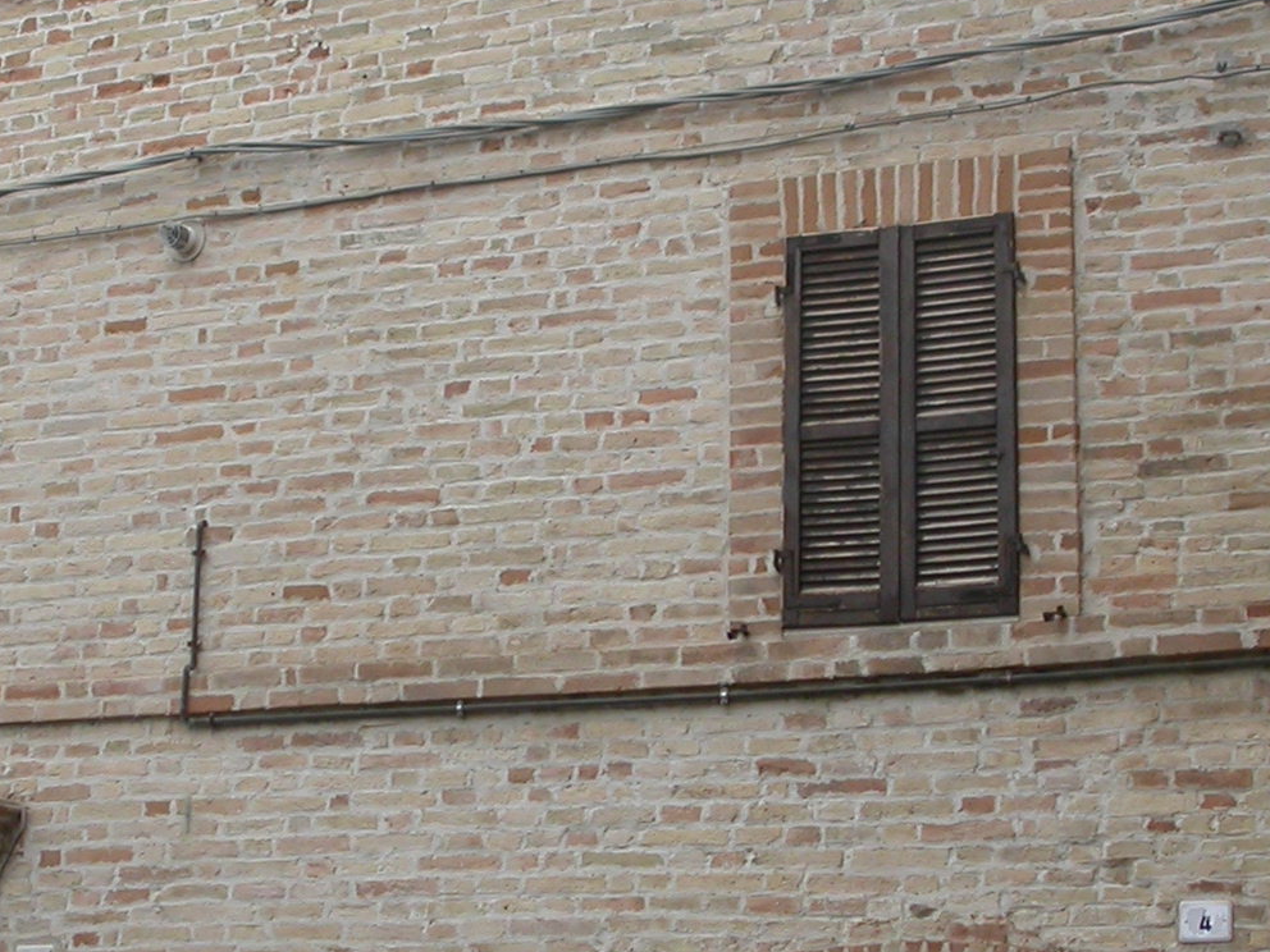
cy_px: 375
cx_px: 604
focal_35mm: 87
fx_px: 3192
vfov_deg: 17.0
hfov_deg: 22.5
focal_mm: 7.85
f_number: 4.7
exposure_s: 1/117
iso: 100
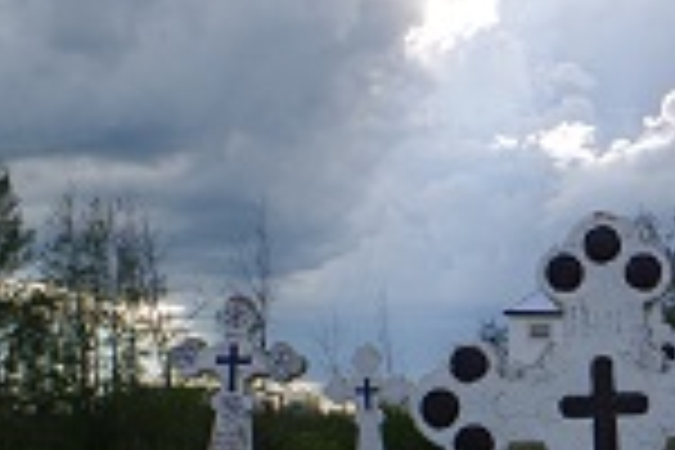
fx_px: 1631
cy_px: 421
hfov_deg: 20.8
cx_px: 936
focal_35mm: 87
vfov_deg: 15.5
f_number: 11
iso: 100
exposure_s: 1/60
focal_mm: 18
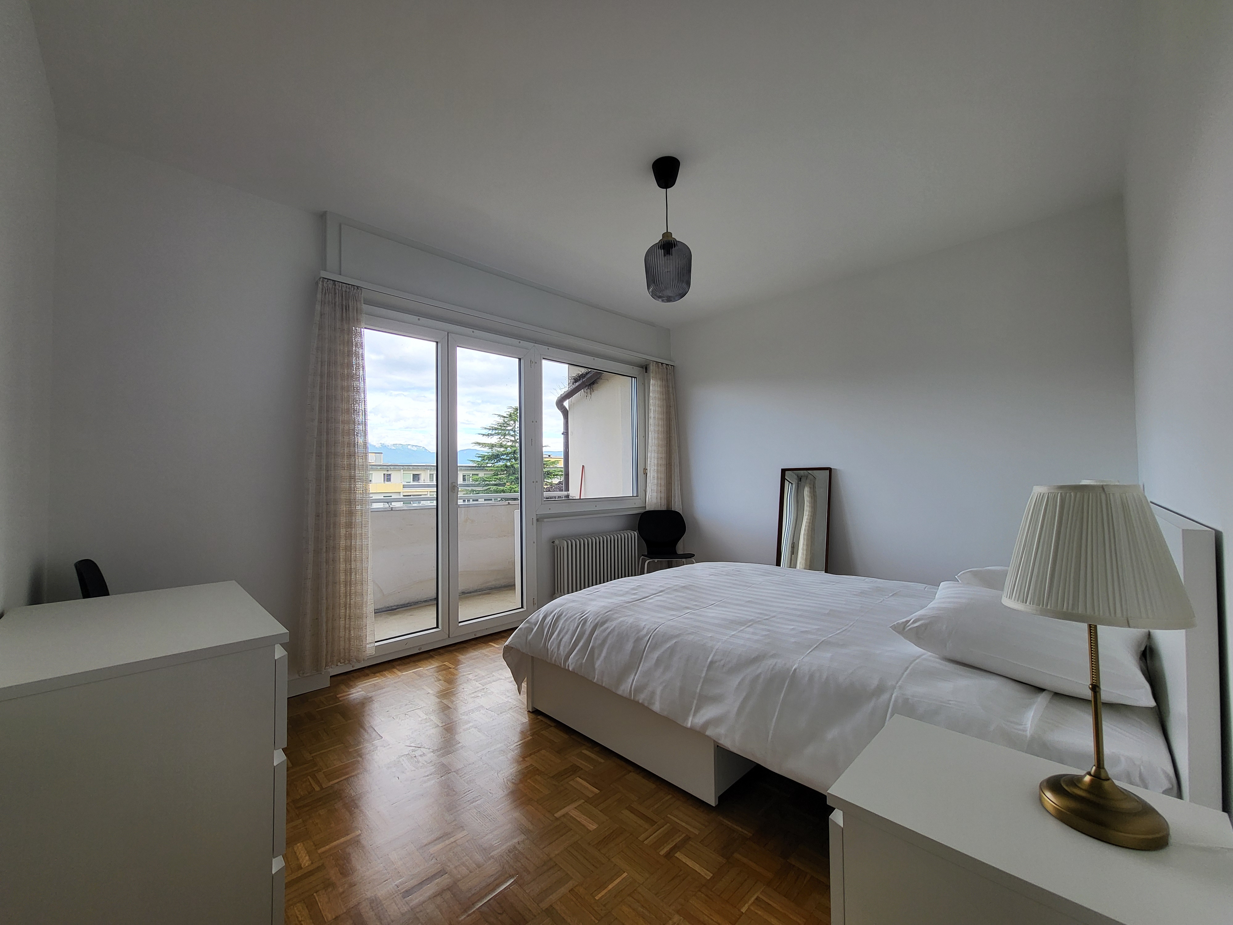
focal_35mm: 13
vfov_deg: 89.9
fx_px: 463
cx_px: 616
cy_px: 462
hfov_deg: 106.2
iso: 50
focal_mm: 1.74
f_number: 2.2
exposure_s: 1/100
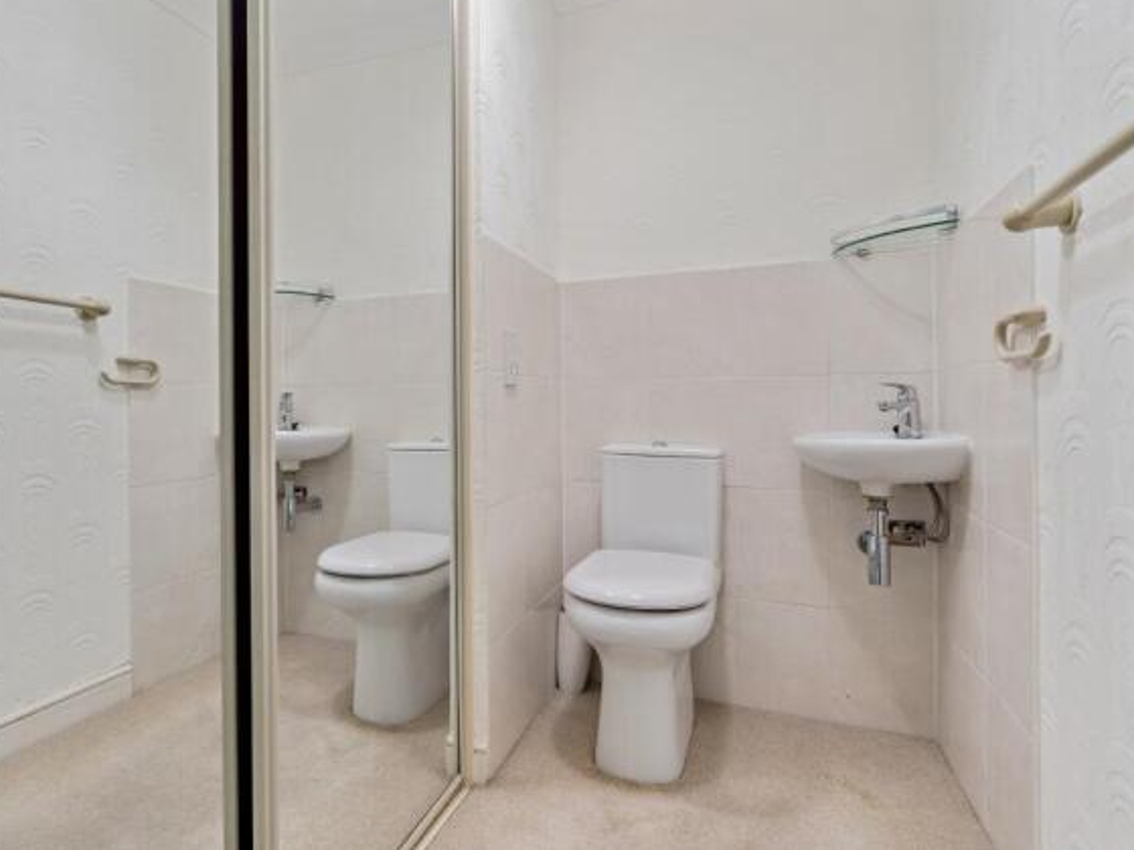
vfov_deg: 71.6
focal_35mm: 18
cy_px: 412
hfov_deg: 87.2
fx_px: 590
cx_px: 489
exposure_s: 1/8
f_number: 5.6
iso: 640
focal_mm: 16
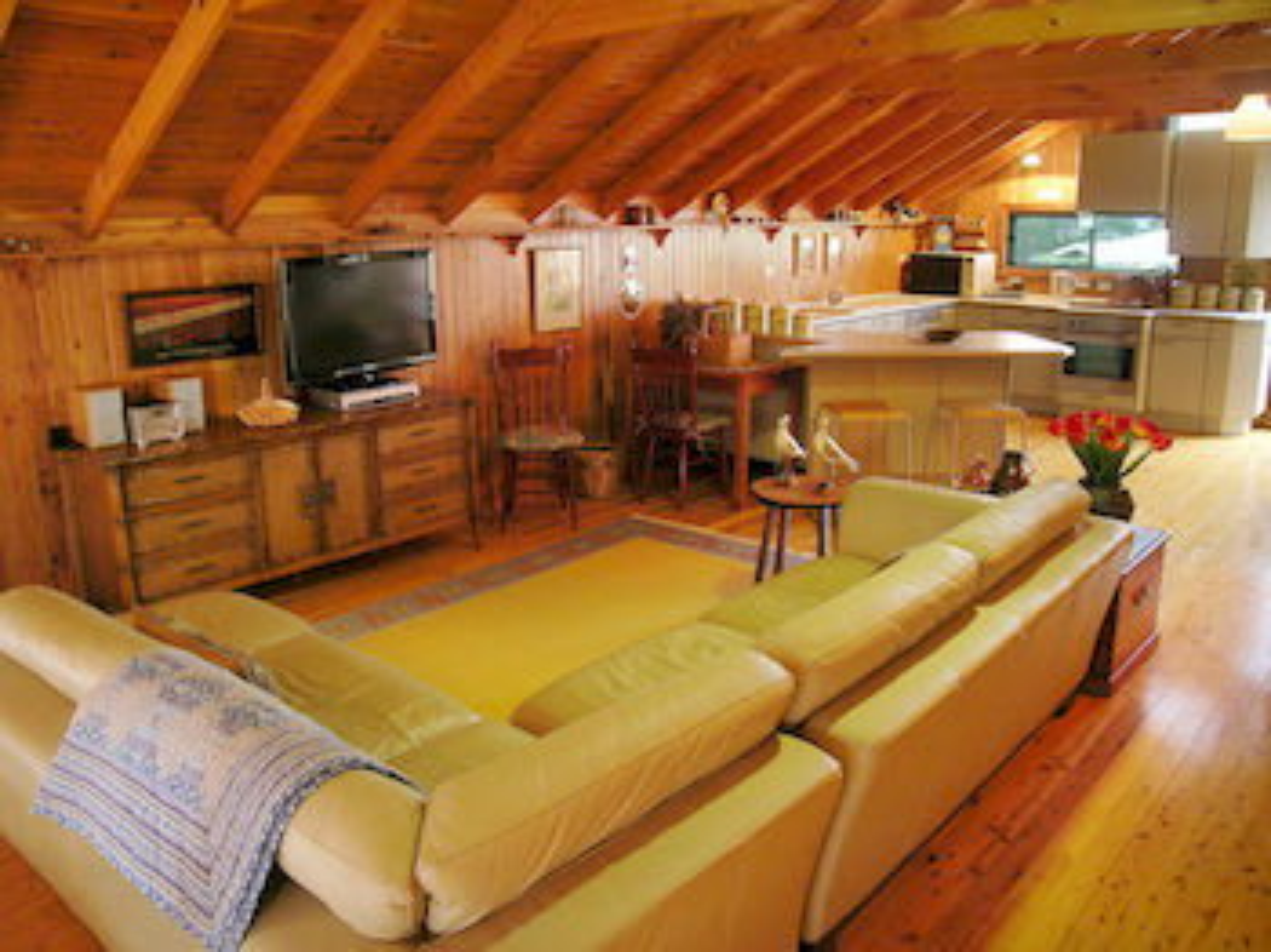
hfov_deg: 63.5
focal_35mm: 28
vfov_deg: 49.7
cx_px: 636
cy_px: 476
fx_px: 1027
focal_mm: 5.8
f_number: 7.9
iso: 50
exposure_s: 8
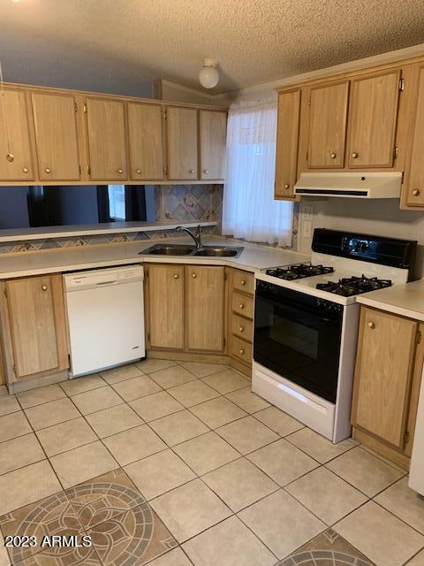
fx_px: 425
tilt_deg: -12.6
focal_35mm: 26
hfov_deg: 53.1
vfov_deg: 67.3
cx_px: 212
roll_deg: +0.0
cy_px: 283
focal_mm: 4.25
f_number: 1.8
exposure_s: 1/60
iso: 200
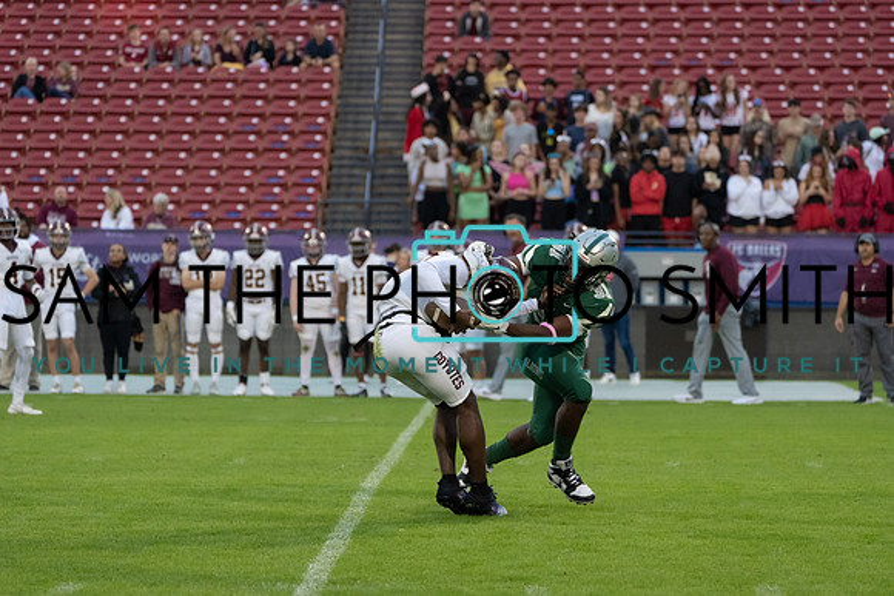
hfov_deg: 10.4
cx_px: 447
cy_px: 298
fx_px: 4918
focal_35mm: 198
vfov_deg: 6.9
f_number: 5.6
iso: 4000
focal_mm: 198
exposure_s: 1/1250
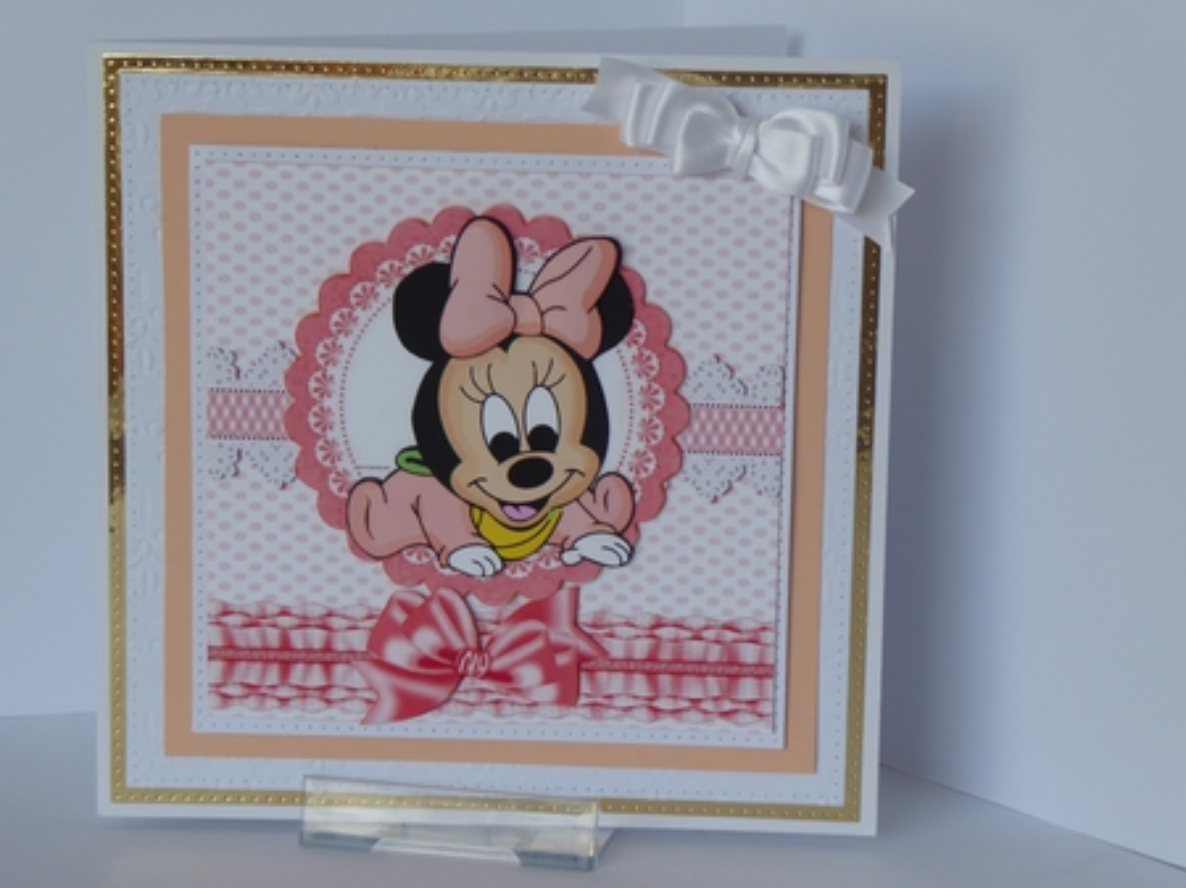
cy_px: 444
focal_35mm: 98
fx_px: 3356
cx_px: 593
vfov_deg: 15.1
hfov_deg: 20.0
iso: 160
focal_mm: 16.1
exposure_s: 1/60
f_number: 4.9
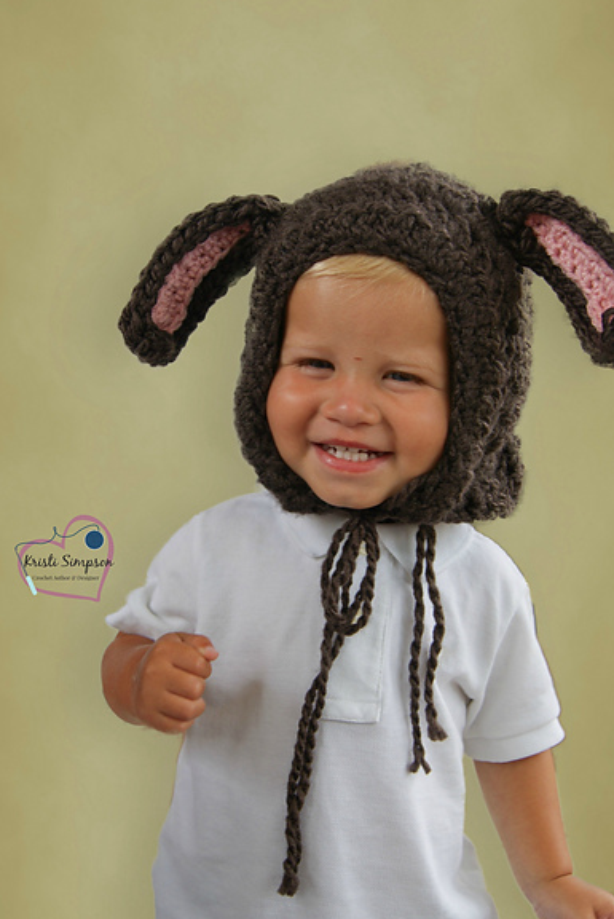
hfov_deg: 33.5
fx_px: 1021
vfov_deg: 48.4
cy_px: 487
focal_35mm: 40
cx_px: 303
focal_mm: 24
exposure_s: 1/50
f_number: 5
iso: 100
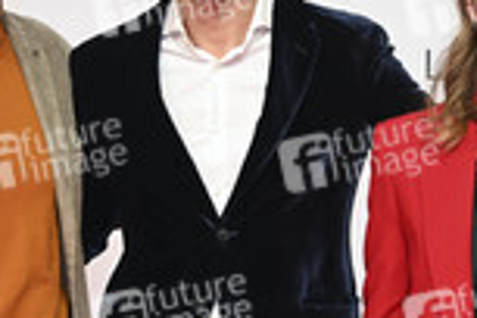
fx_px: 2464
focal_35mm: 186
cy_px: 234
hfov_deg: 11.0
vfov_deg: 7.4
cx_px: 401
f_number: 5
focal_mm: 63
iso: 640
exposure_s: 1/125
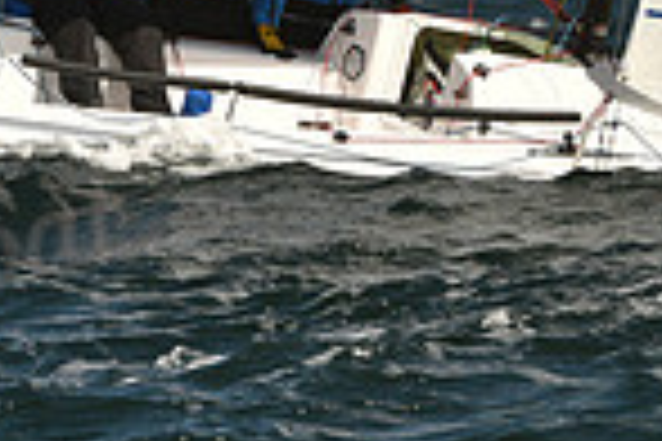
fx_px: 25320
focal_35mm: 1377
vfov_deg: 1.0
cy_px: -25
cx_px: 482
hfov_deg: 1.5
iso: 400
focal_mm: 350
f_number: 9
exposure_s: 1/1600
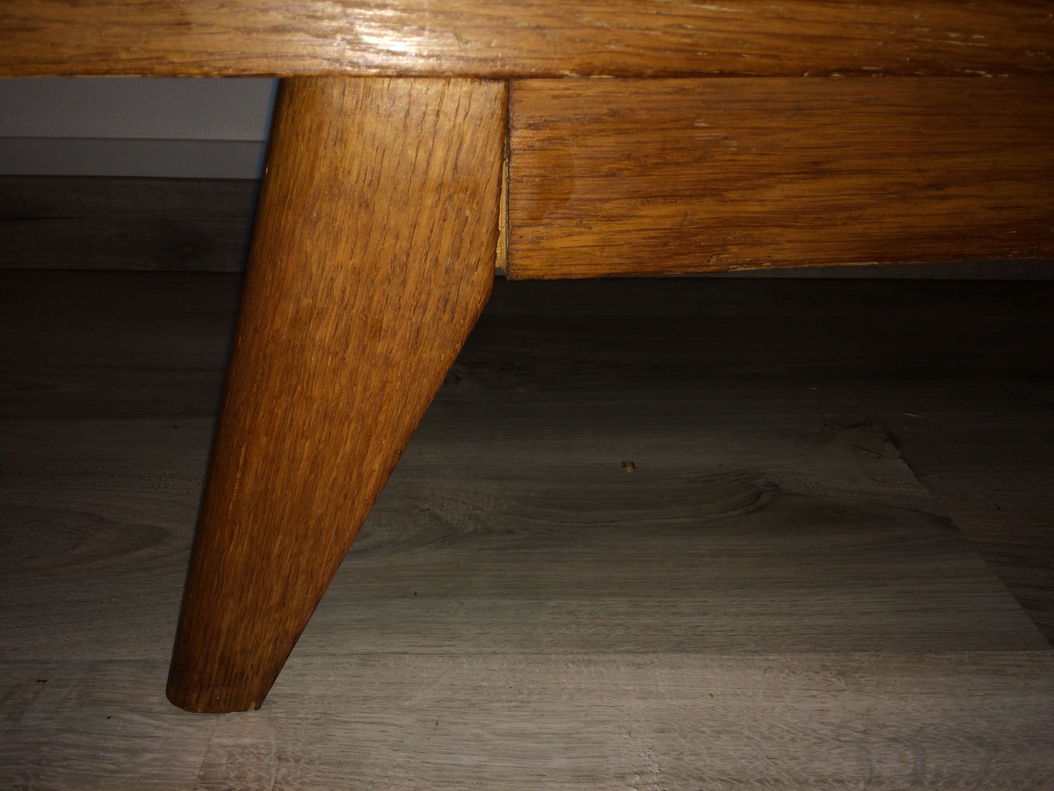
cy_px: 396
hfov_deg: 61.7
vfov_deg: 48.2
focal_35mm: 29
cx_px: 527
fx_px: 883
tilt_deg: -28.6
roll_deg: -2.5
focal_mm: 4.15
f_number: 2.2
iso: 32
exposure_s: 1/24
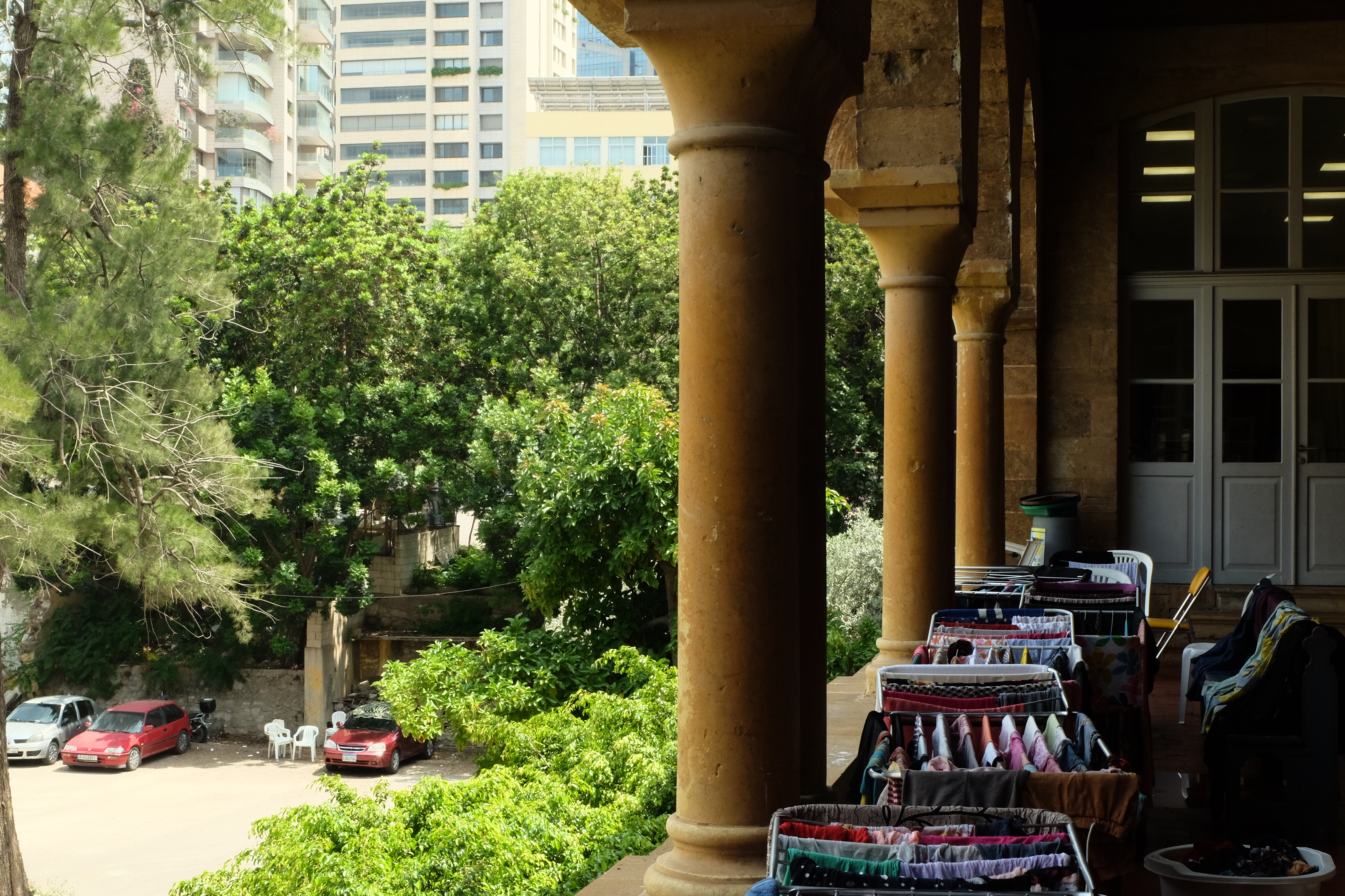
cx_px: 672
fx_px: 1980
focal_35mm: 53
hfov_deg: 37.5
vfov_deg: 25.5
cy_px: 448
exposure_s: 1/60
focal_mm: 35.5
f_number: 20
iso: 800
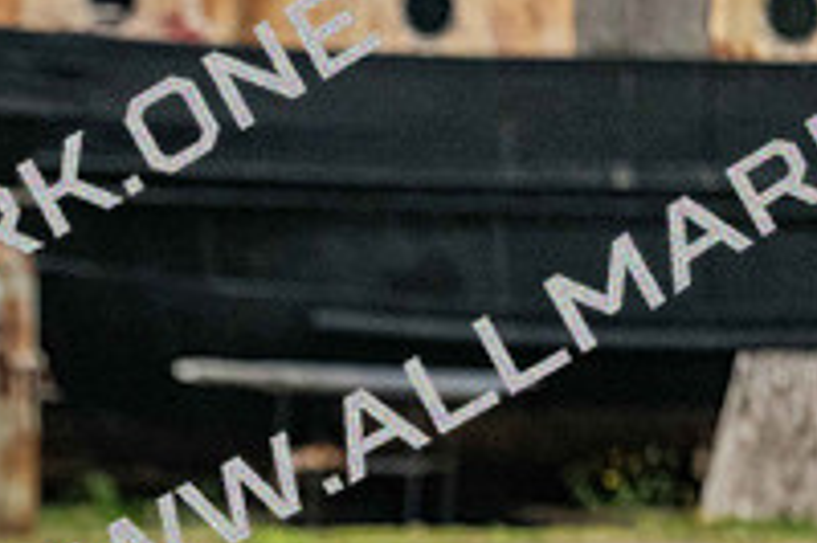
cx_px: -343
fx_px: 26326
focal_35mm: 1161
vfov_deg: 1.2
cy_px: 741
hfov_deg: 1.8
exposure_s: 1/2000
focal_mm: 400
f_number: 4.5
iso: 4000
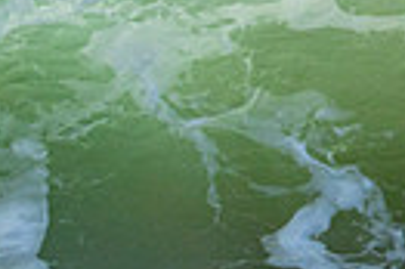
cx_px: -479
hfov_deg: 0.6
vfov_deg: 0.4
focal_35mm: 3544
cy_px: 203
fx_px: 39820
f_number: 11
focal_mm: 800
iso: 1400
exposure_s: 1/2000
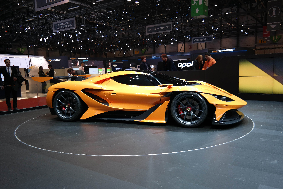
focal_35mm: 27
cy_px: 94
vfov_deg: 47.9
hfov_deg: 67.4
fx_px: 212
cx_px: 142
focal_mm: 18
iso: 200
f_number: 3.5
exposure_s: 1/60
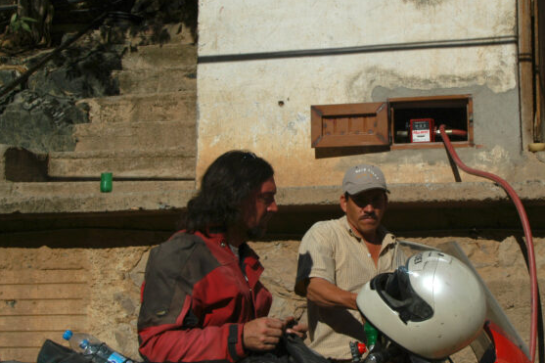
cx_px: 374
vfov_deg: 21.9
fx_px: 938
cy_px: 166
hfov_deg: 32.1
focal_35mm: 62
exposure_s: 1/750
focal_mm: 30
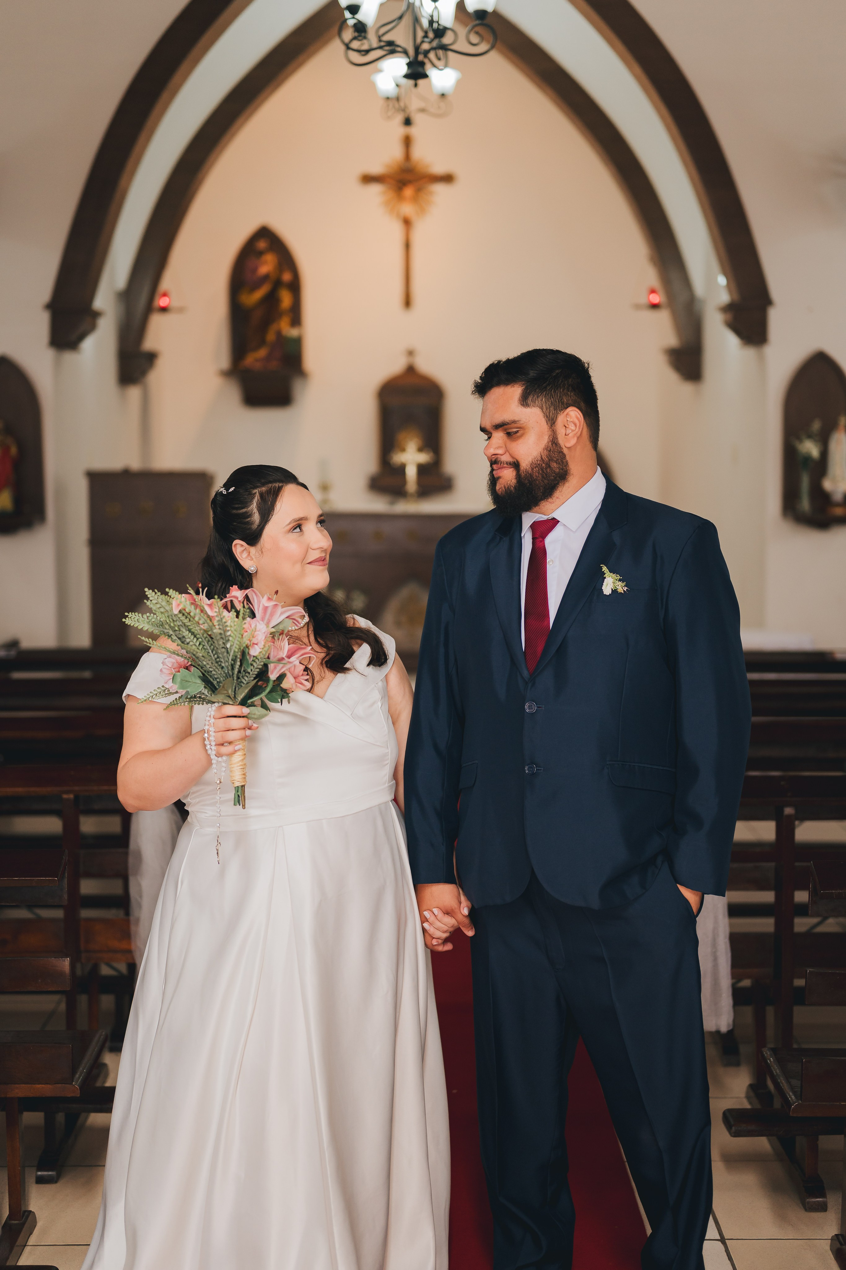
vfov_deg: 39.6
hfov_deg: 27.0
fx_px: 1762
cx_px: 423
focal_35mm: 50
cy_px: 635
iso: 500
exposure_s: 1/320
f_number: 1.8
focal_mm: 50
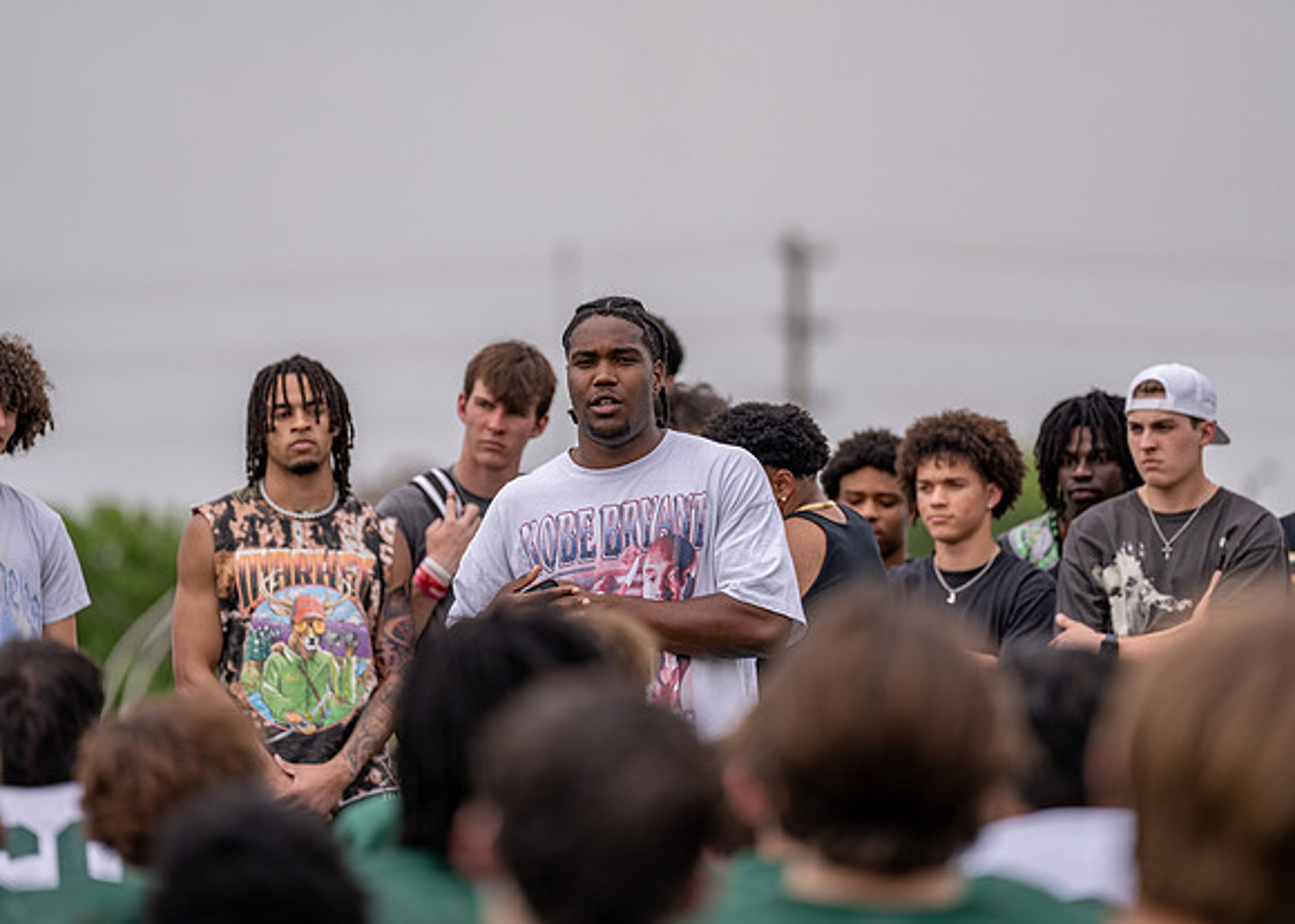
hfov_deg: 9.6
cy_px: 462
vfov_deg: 6.9
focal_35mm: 210
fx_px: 7713
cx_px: 648
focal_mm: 200
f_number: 2.8
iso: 100
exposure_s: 1/1000
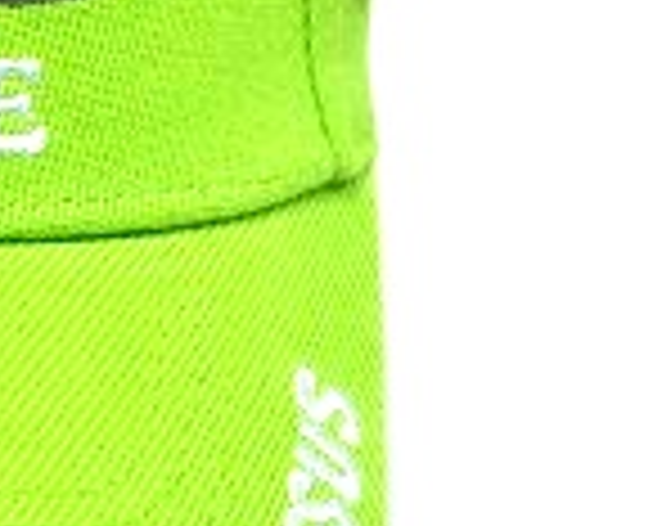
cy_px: -31
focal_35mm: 173
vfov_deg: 8.8
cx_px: -207
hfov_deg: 10.9
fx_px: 3383
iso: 280
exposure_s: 1/125
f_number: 5.6
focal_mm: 28
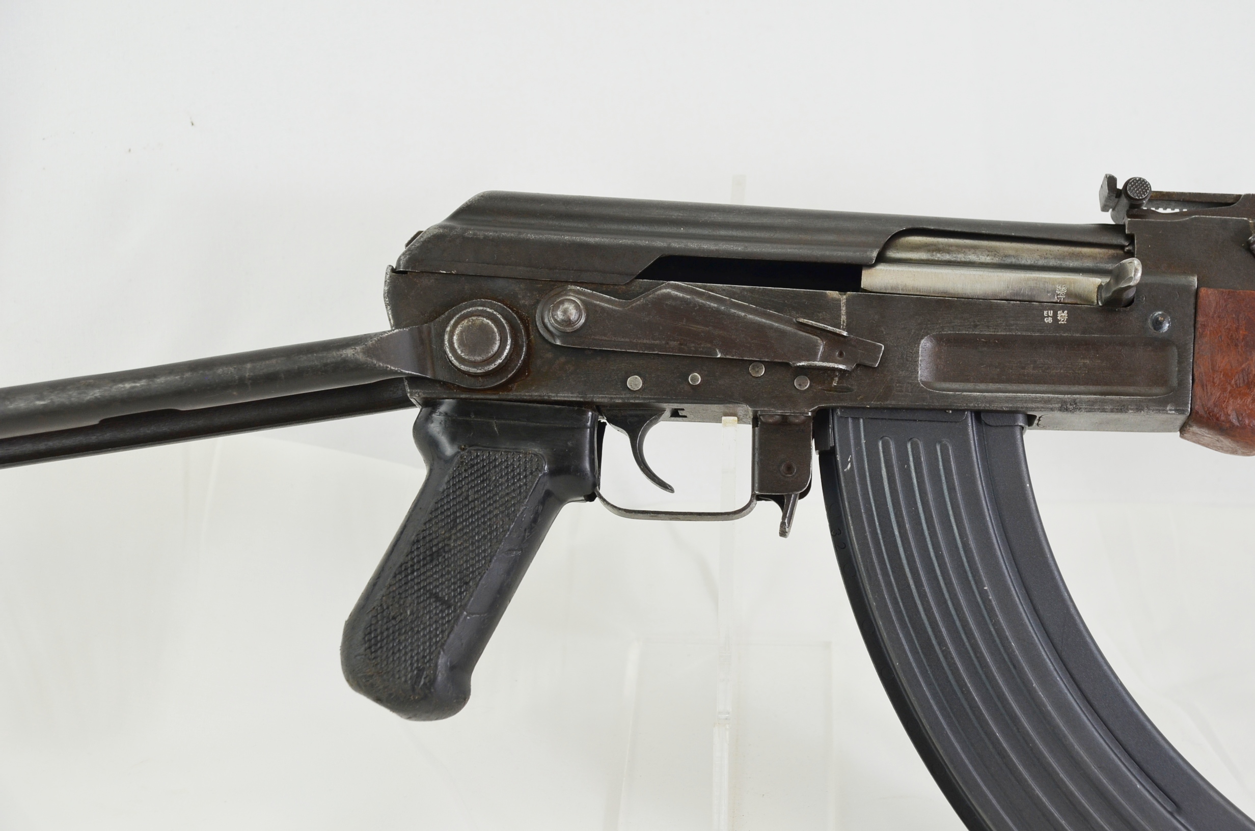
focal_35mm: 72
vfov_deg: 18.8
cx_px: 628
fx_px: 2505
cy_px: 416
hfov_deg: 28.1
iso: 400
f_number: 5
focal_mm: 48
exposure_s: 1/100
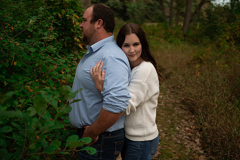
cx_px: 113
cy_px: 83
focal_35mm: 42
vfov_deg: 31.9
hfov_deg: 46.4
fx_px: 280
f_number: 1.8
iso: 100
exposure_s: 1/1250
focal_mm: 35
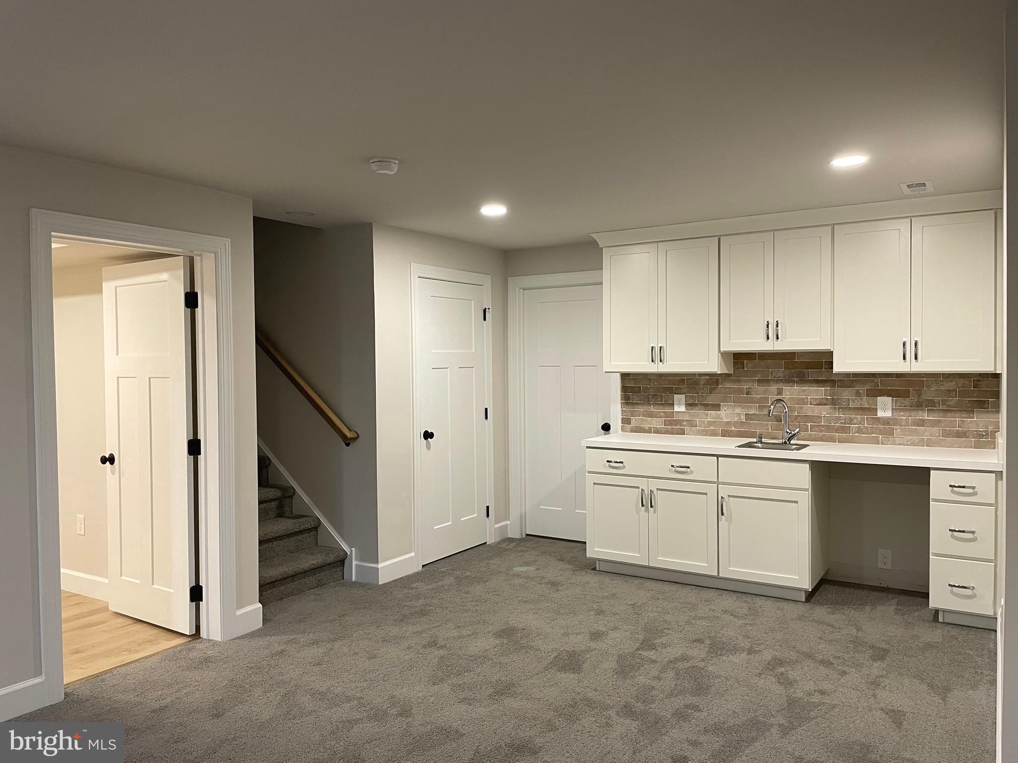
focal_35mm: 26
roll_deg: +0.8
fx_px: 765
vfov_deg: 53.1
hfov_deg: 67.3
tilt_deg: -2.3
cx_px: 509
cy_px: 382
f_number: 1.6
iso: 160
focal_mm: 4.2
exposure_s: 1/60
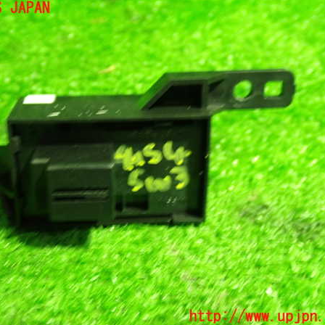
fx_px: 478
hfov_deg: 37.5
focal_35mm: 45
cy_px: 162
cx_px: 136
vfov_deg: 37.6
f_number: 2.7
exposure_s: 1/20
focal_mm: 6.83
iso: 800
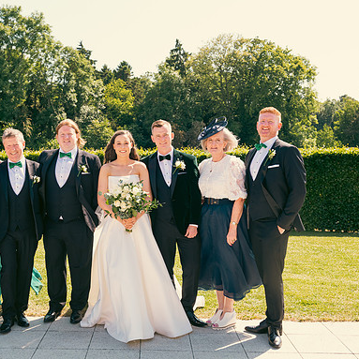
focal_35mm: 45
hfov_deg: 37.2
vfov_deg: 37.6
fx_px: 528
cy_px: 180
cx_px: 127
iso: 125
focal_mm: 35
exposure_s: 1/200
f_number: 6.3
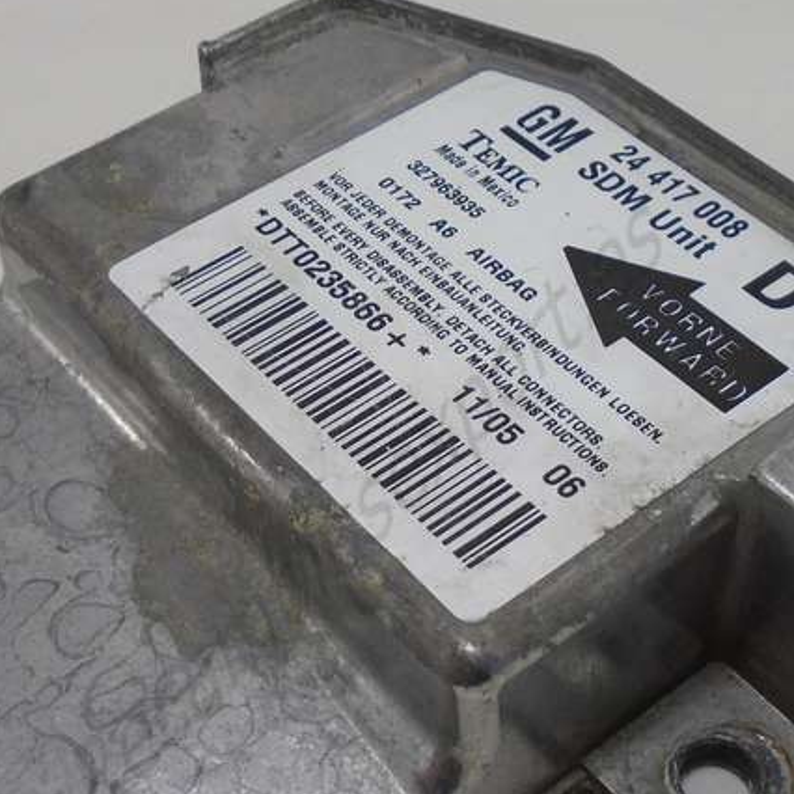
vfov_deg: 29.0
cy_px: 500
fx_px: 1531
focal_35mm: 59
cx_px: 384
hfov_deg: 29.1
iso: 100
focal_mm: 4.6
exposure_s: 1/160
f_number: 3.2
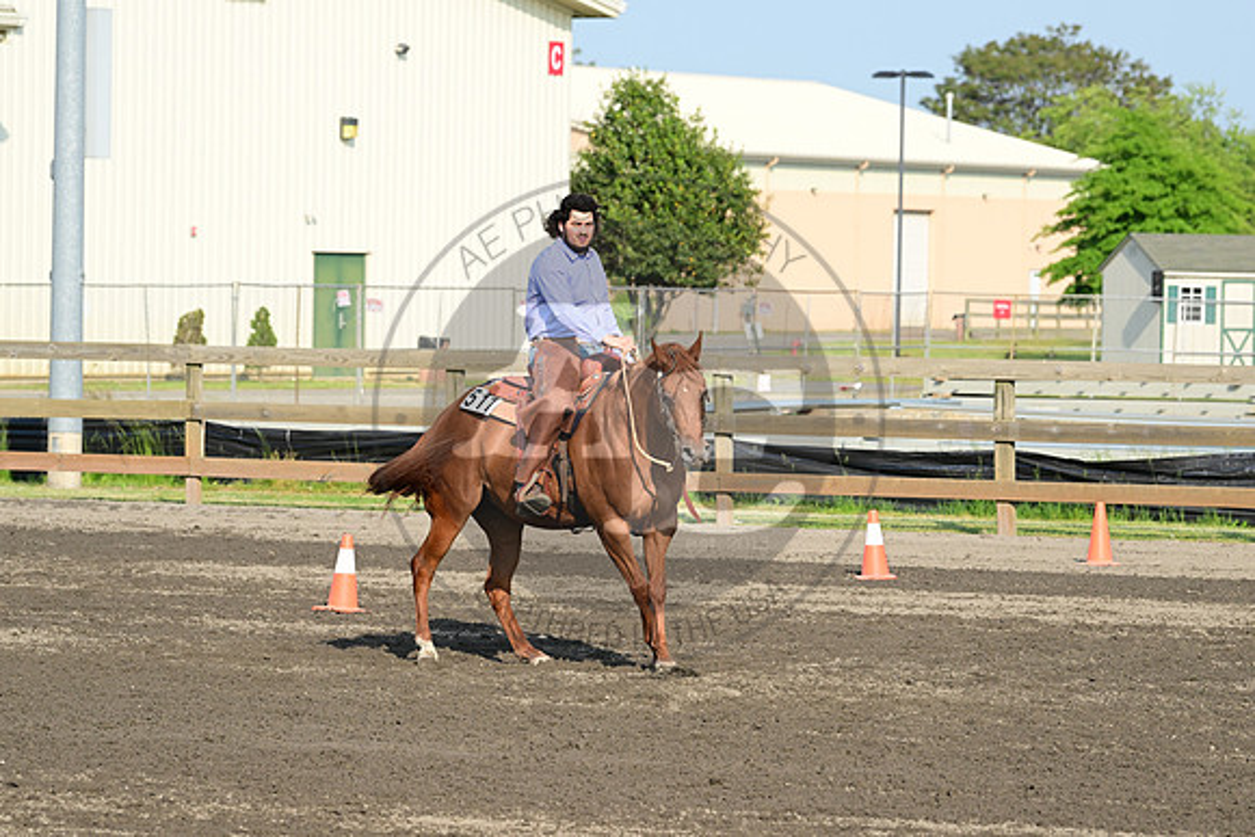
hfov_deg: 10.3
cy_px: 418
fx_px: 6974
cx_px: 628
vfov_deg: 6.9
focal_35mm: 200
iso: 1000
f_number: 7.1
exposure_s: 1/2000
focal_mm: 200
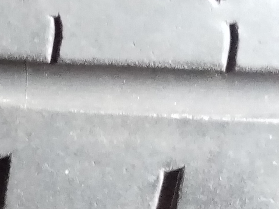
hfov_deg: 11.4
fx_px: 1217
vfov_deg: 9.1
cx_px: -336
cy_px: -239
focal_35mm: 151
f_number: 1.8
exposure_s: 1/20
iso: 798
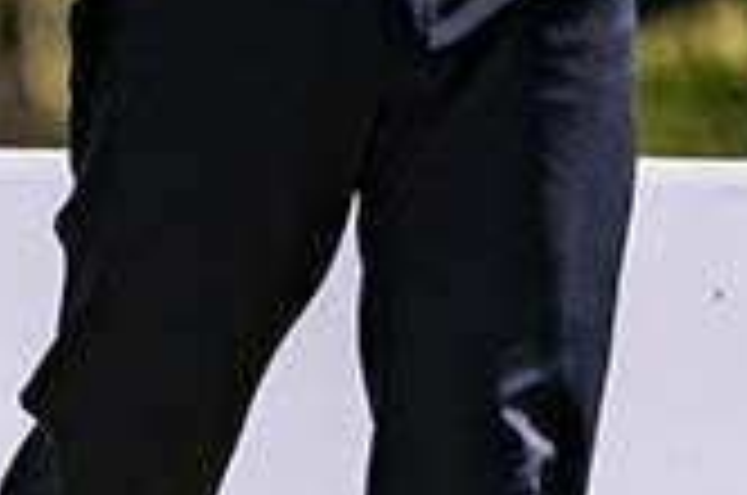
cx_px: -198
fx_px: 47985
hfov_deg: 0.9
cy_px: -63
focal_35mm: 2317
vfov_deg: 0.6
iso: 250
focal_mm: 400
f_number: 8
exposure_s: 1/1600
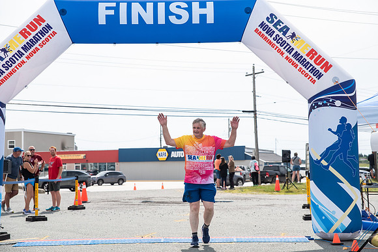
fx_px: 652
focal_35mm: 62
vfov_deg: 21.9
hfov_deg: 32.3
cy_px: 126
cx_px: 189
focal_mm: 60
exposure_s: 1/4000
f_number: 4
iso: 800
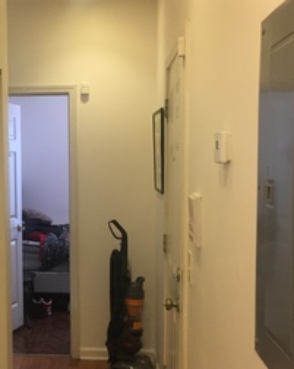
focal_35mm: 54
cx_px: 41
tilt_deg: -2.5
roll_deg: +0.2
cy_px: 202
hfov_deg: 27.3
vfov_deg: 34.8
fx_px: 588
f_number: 2.2
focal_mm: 4.15
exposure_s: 1/30
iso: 100
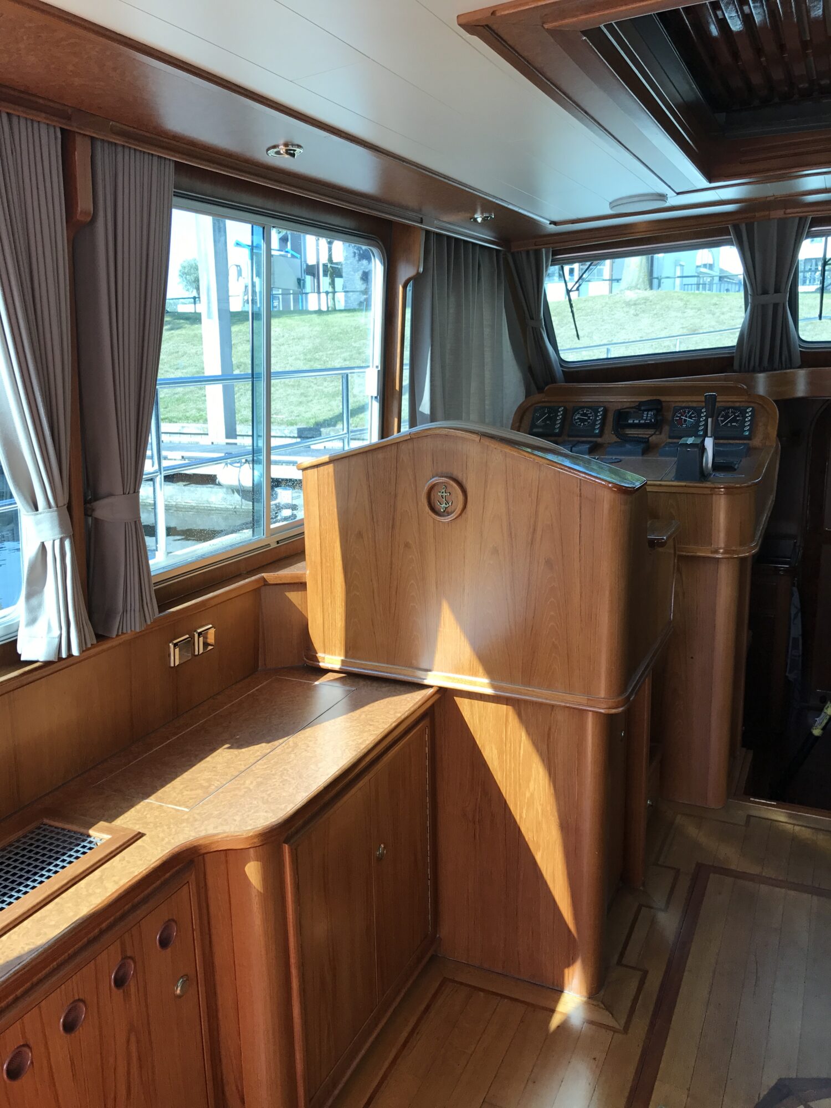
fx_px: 896
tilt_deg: -11.8
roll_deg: +0.2
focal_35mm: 28
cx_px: 416
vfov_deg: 63.4
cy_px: 554
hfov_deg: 49.7
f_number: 1.8
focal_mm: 3.99
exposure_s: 1/135
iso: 20
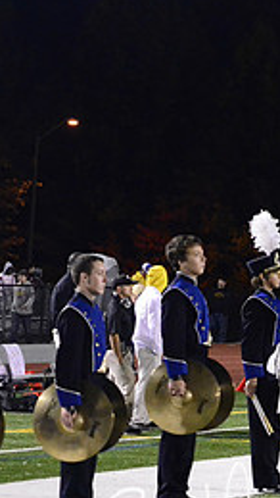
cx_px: 292
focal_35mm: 281
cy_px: 298
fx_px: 3703
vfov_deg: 7.7
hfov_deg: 4.3
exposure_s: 1/80
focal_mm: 80
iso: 6400
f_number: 7.1
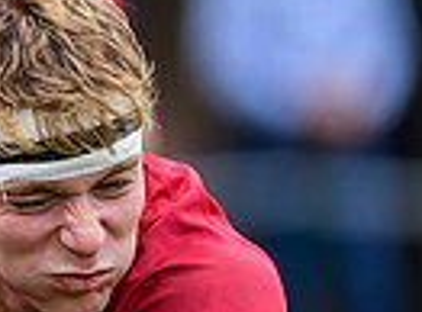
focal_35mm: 2532
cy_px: 119
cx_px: -882
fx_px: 30727
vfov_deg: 0.6
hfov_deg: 0.8
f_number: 3.5
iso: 500
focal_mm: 400
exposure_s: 1/1600
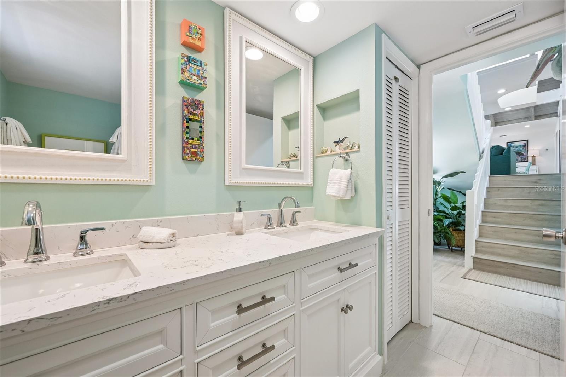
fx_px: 220
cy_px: 188
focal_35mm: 14
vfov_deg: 81.2
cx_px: 283
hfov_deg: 104.3
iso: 400
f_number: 8
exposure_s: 1/25
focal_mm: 14
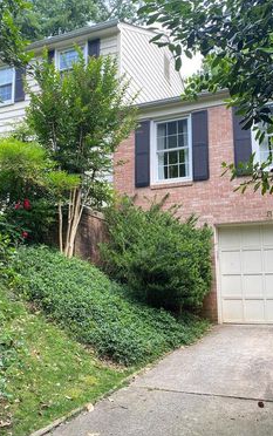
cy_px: 219
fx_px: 440
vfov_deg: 52.7
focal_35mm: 37
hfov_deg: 34.4
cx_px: 121
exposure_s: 1/217
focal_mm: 4.25
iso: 32
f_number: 1.8
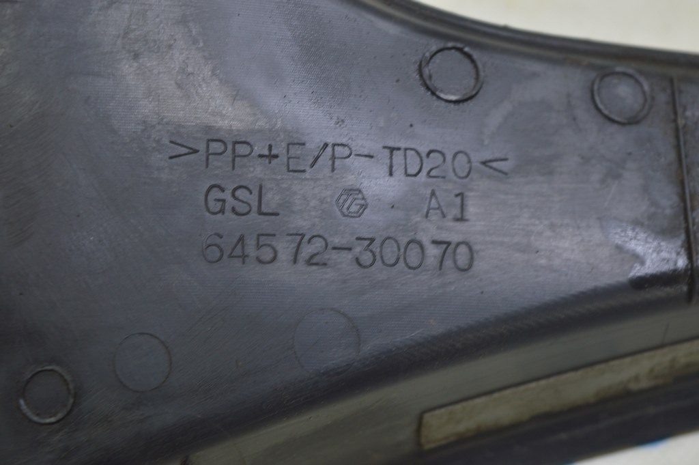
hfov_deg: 26.0
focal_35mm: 78
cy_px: 232
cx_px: 350
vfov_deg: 17.5
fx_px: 1513
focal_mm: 52
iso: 400
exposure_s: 1/20
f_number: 5.6
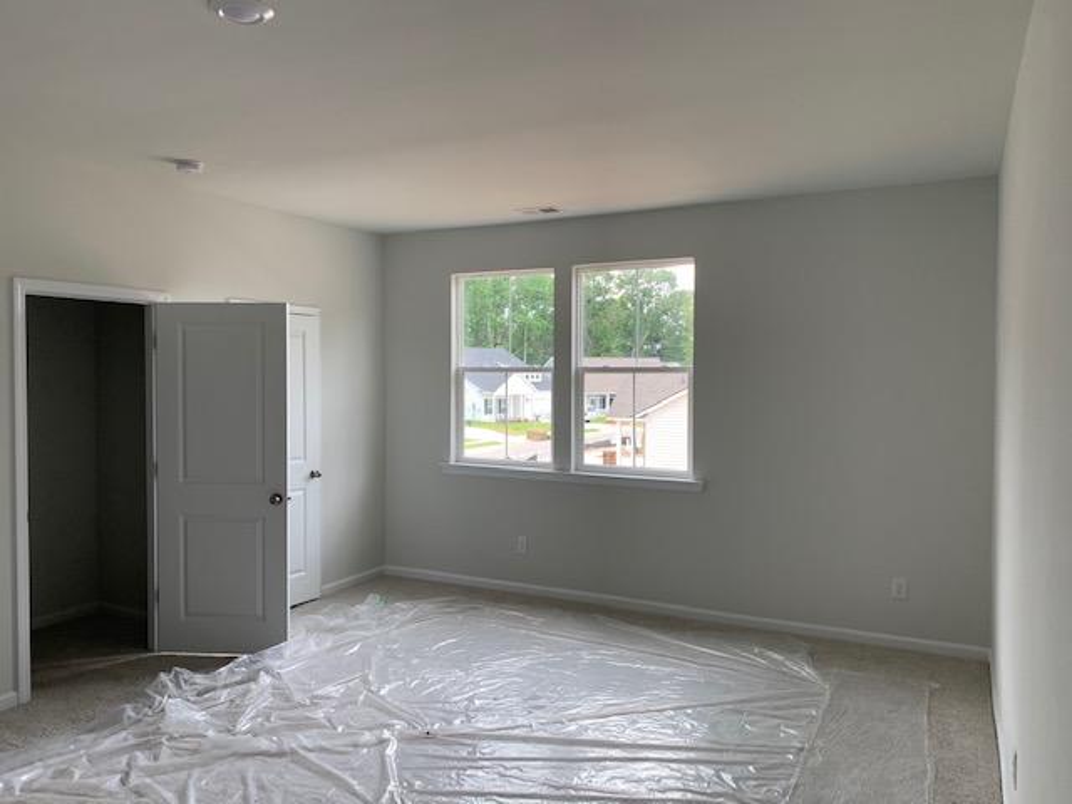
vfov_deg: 53.1
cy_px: 402
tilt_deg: -2.4
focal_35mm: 26
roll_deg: +0.3
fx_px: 805
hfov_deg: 67.3
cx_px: 536
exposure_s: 1/122
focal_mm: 4.25
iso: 32
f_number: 1.8
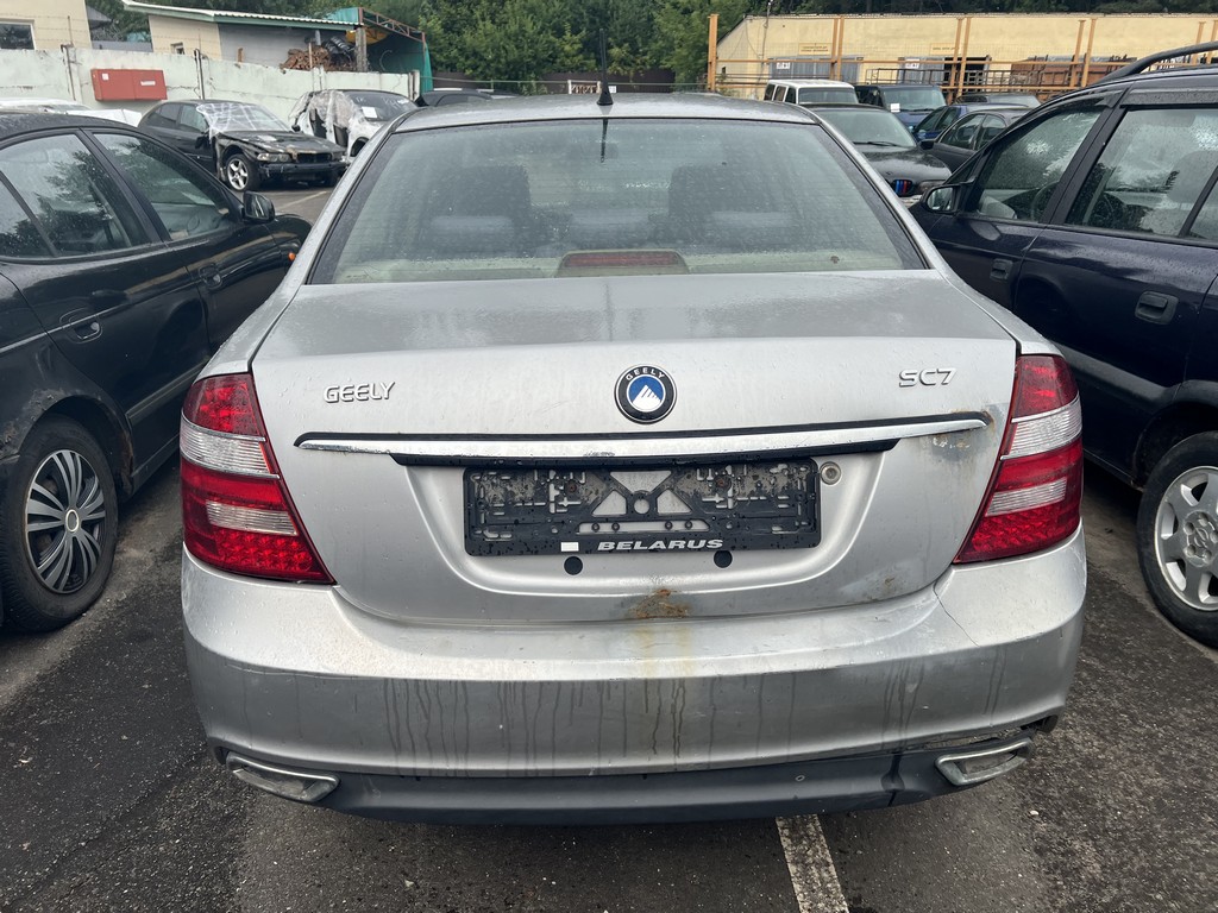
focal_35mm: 26
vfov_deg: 53.1
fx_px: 915
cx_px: 609
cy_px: 456
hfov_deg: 67.3
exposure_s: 1/2762
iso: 50
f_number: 1.5
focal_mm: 5.7
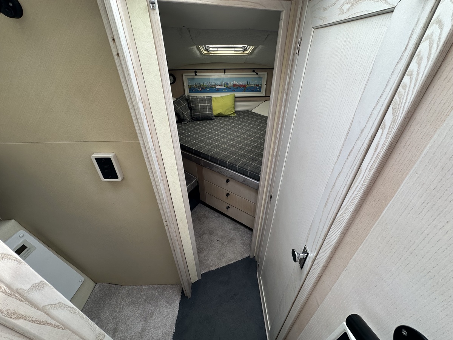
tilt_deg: -32.0
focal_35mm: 14
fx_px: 183
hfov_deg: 102.1
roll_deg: +0.3
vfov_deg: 85.7
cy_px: 170
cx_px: 226
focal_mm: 2.22
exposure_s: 1/99
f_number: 2.2
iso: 50
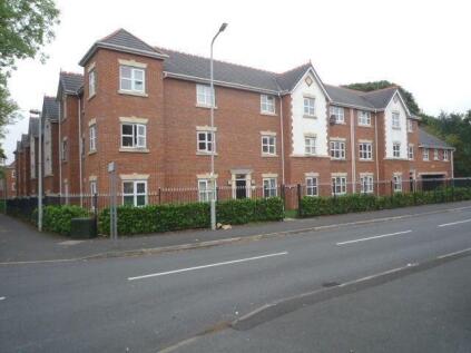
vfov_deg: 54.9
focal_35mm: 25
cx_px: 236
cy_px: 176
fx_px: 340
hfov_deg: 69.4
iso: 100
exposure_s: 1/200
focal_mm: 4.4
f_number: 2.8
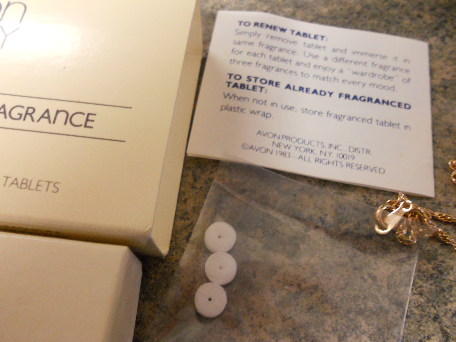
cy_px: 171
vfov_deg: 44.2
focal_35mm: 32
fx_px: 422
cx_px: 228
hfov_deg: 56.8
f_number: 3.5
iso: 400
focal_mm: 5.8
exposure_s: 1/5
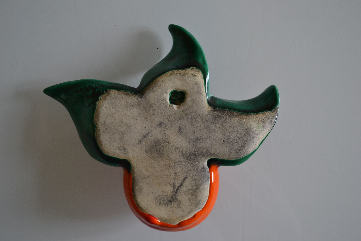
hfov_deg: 41.1
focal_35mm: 48
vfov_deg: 28.1
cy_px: 120
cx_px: 180
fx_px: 481
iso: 450
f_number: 4.8
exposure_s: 1/15
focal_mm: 32
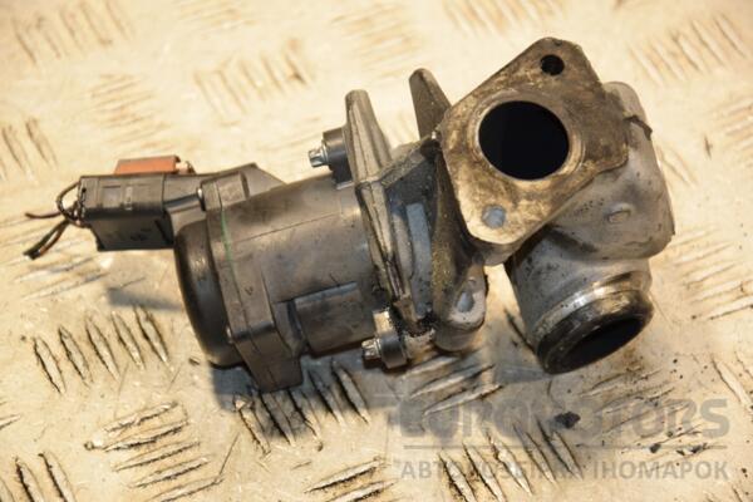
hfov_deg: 14.0
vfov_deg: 9.3
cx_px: 376
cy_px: 251
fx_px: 3075
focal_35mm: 147
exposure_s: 1/125
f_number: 5.6
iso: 800
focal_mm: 98
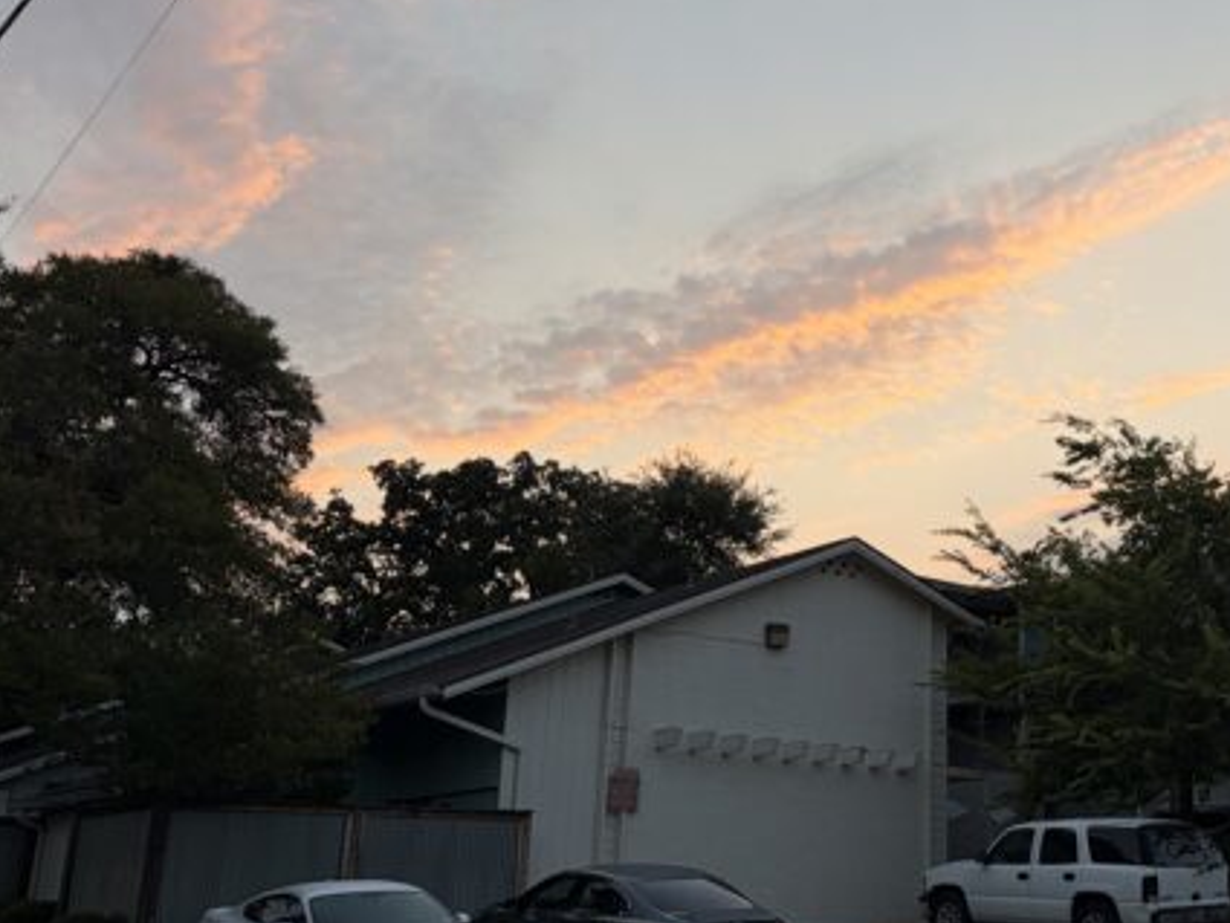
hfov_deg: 39.4
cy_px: 396
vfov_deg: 30.9
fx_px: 1671
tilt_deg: +12.1
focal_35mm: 47
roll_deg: -2.9
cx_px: 915
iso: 50
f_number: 1.6
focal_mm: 5.96
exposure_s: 1/422
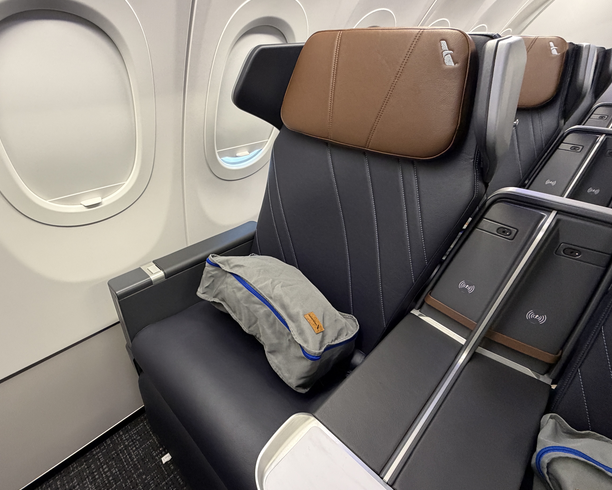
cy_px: 260
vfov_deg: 76.9
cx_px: 250
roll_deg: +0.8
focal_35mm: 17
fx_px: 308
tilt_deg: -33.9
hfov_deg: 88.7
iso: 400
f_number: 2.2
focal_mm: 2.22
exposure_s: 1/52
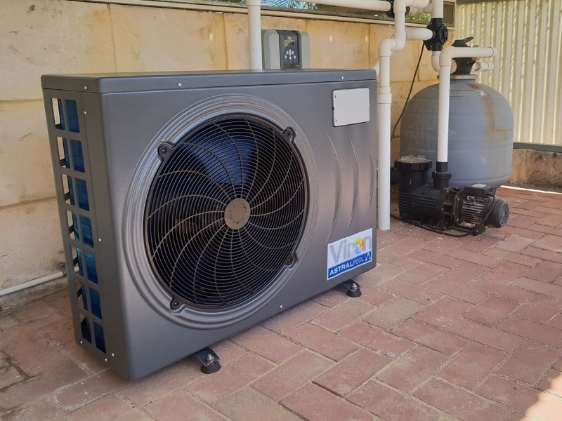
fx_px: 422
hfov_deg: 67.3
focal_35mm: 26
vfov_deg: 53.1
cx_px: 281
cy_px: 210
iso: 50
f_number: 2.4
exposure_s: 1/2083
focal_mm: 4.3
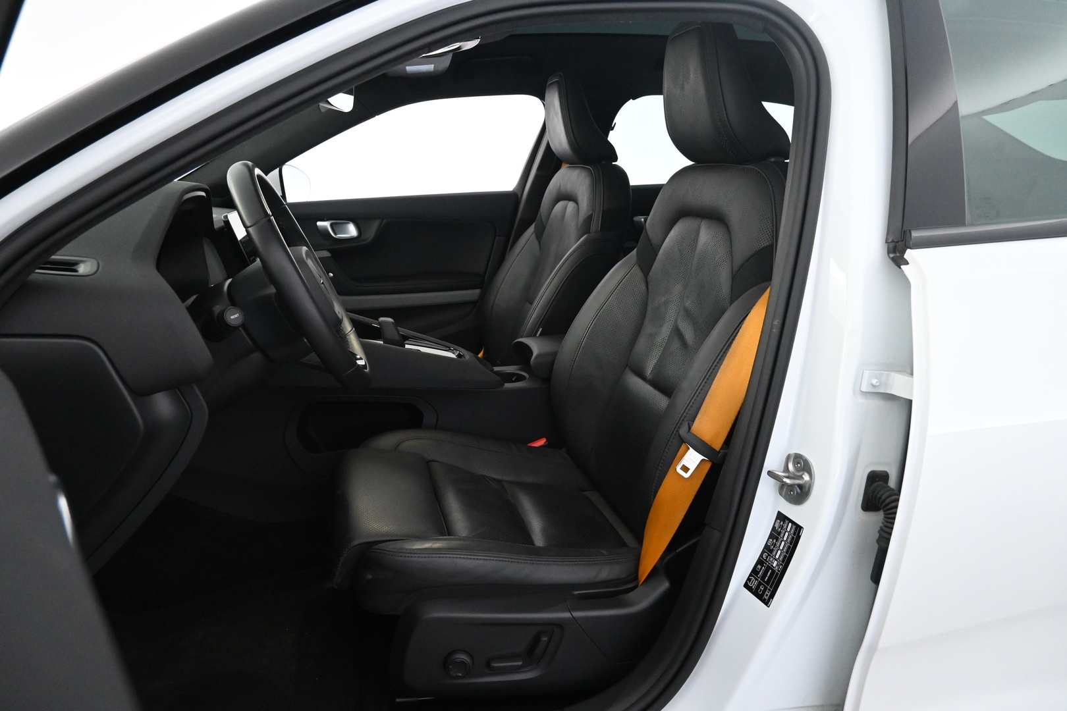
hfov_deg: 73.7
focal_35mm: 24
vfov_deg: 53.1
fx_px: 711
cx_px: 534
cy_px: 356
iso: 4000
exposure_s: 1/80
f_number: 4.5
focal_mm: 16
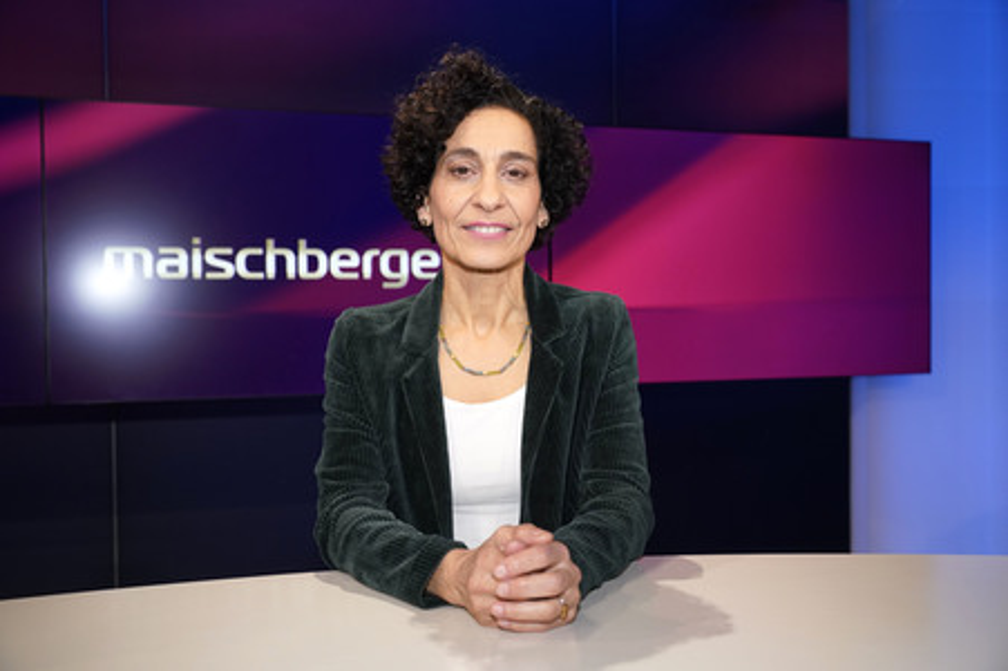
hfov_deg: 50.7
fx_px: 1063
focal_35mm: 38
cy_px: 336
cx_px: 504
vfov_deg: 35.0
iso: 2000
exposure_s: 1/125
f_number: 5
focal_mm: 38
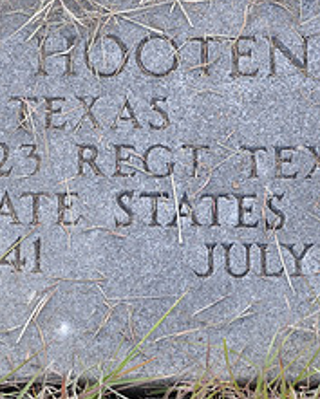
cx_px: 76
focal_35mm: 177
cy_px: 135
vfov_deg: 10.9
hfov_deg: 8.7
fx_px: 2094
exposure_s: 1/125
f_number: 5.6
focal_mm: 48
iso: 320
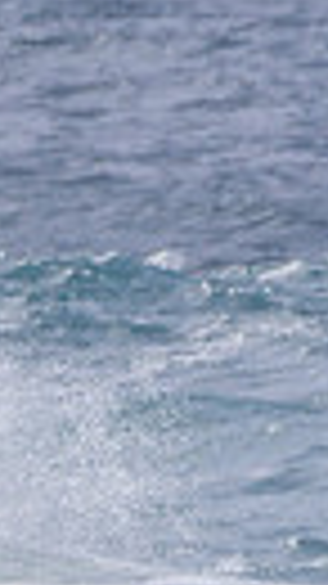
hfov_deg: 0.3
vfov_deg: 0.6
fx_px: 54249
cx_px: -616
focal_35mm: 3504
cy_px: 560
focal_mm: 500
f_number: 5.6
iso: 160
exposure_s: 1/2000
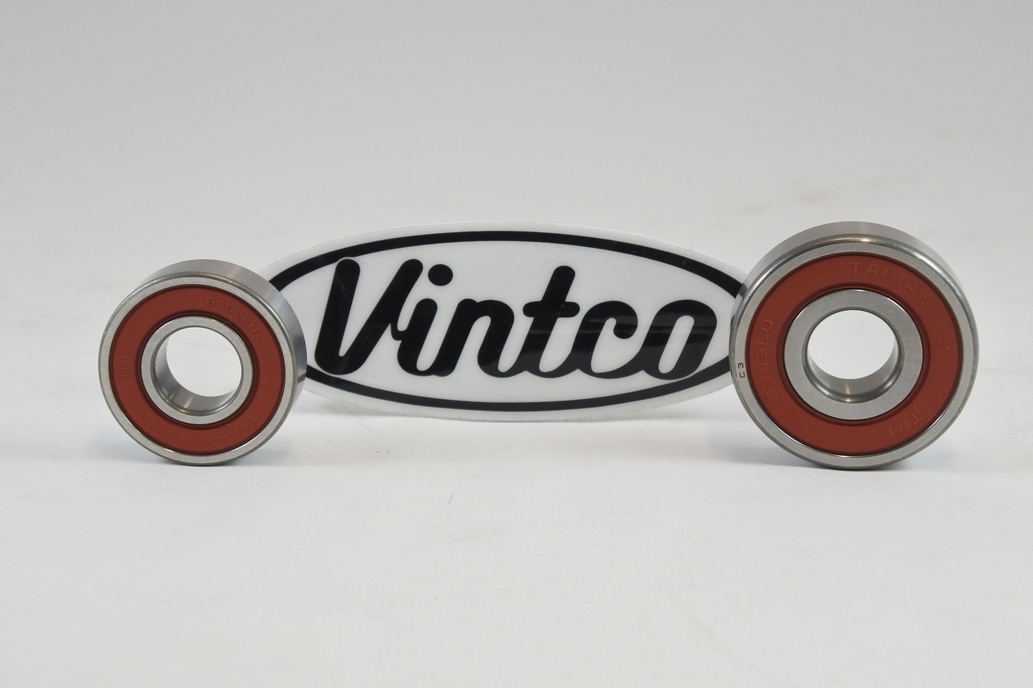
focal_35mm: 68
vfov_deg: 20.0
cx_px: 516
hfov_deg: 29.7
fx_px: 1951
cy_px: 344
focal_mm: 25.2
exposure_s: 1/125
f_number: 5.3
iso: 500
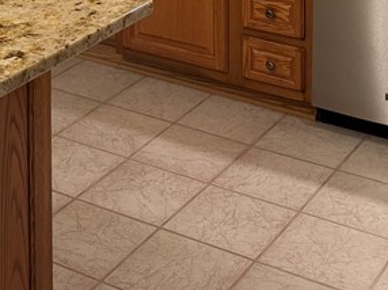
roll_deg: +0.7
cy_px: -222
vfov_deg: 15.0
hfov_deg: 22.6
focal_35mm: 86
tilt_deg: -4.6
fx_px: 963
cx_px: 103
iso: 250
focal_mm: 6.76
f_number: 1.78
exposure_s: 1/60
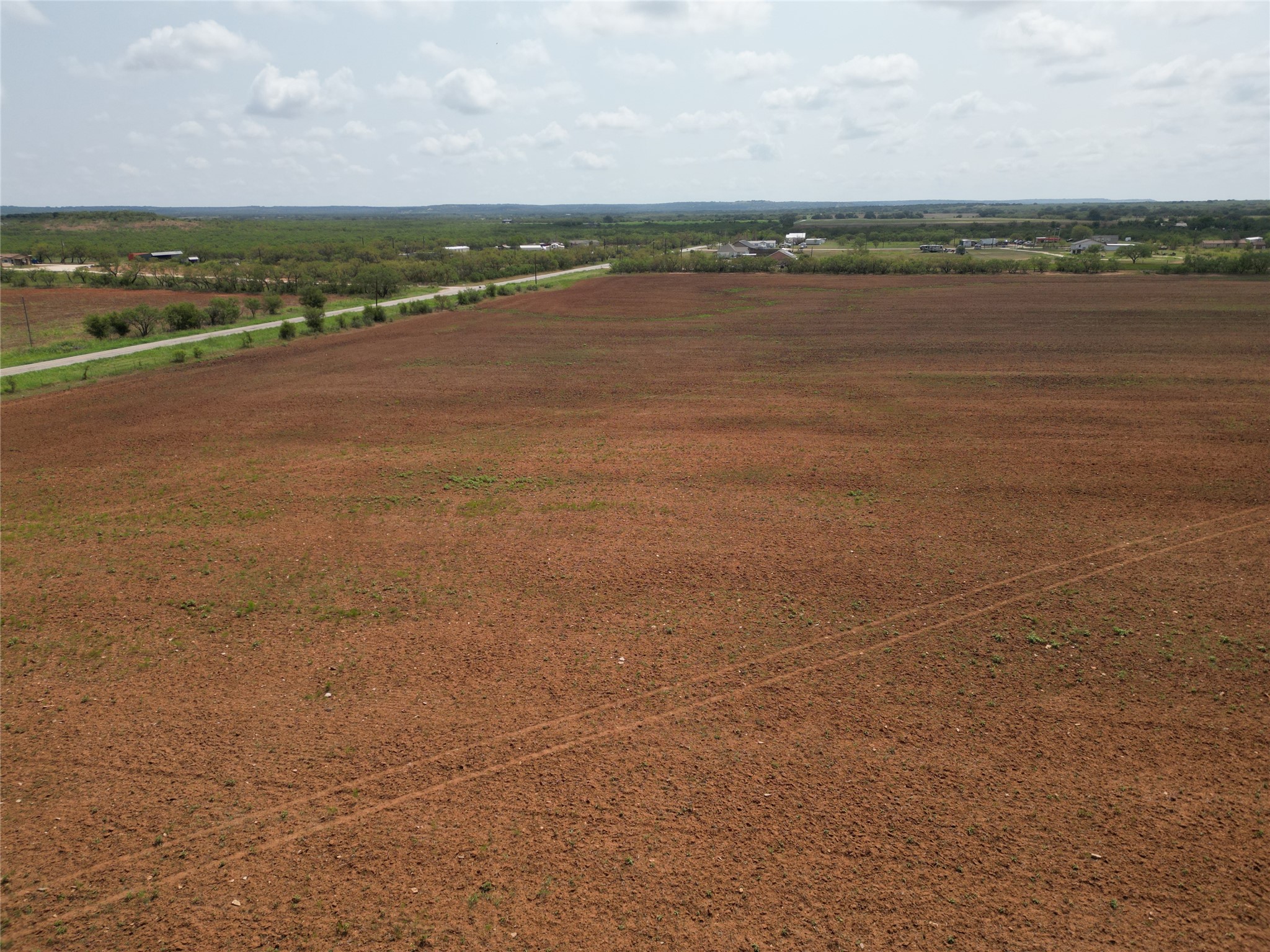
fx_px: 881
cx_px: 635
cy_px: 476
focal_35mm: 24
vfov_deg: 56.8
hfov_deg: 71.6
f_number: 1.7
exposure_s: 1/5000
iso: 140
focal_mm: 6.72
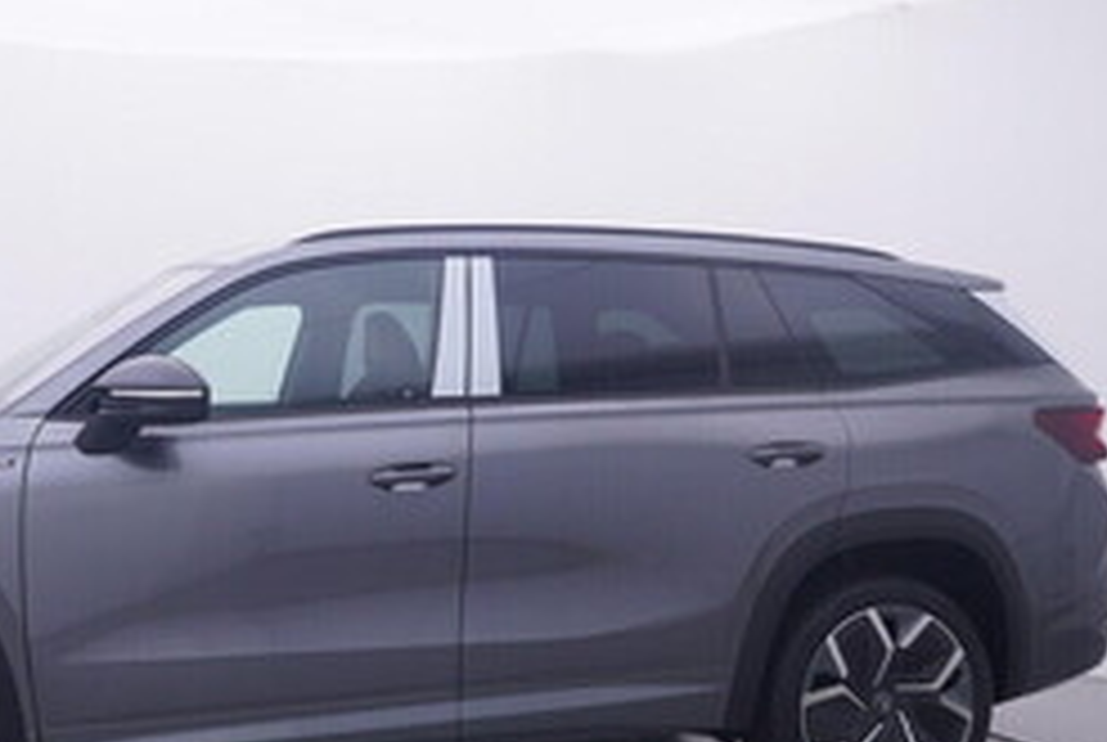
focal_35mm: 50
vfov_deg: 26.9
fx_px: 1544
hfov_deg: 38.7
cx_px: 313
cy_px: 483
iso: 200
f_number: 5
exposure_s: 1/80
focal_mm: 15
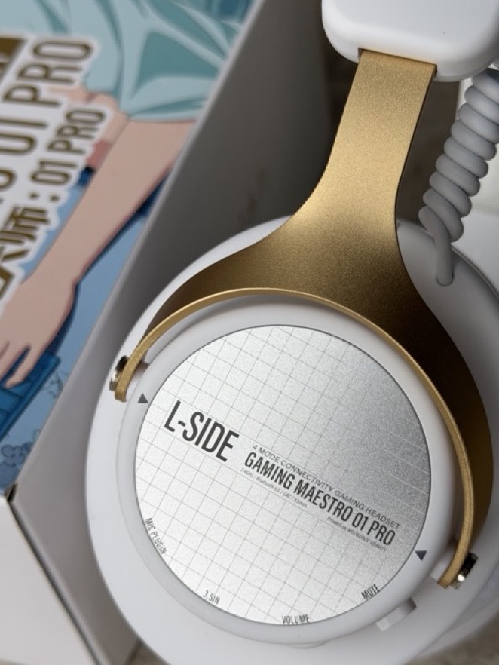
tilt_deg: -50.1
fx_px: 1114
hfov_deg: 25.2
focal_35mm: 58
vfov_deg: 33.2
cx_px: 250
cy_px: 357
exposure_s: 1/1149
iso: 64
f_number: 1.78
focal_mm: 6.76
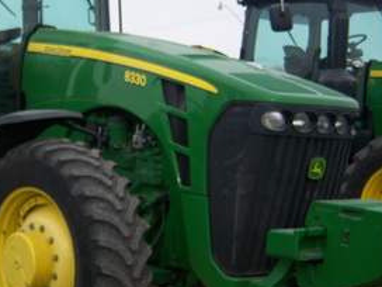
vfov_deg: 20.4
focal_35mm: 72
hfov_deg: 26.4
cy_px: 152
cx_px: 58
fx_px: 795
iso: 80
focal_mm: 7.5
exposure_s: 1/640
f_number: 2.8
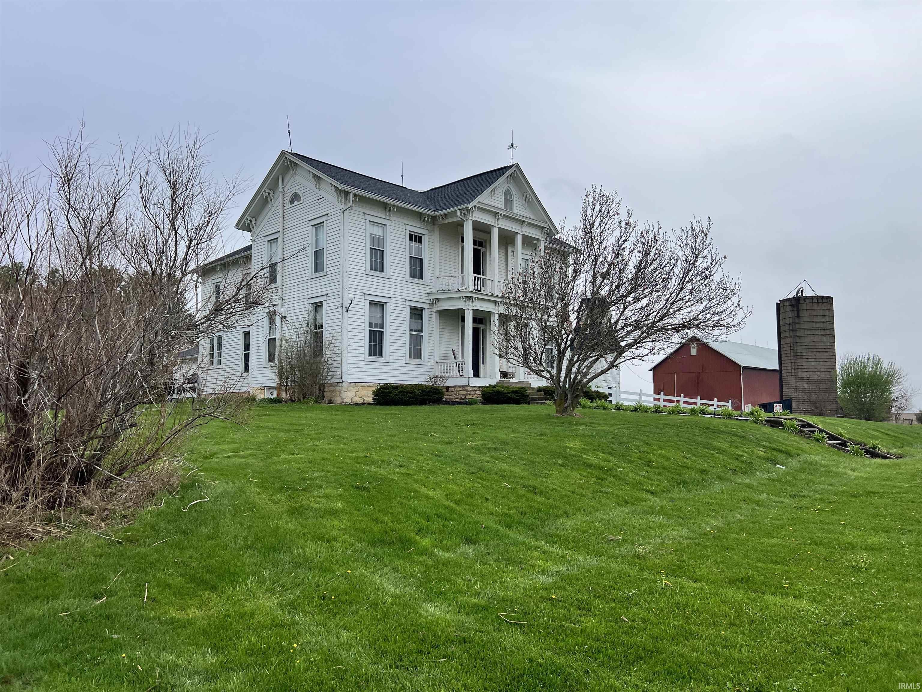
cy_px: 346
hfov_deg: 67.3
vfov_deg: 53.1
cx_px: 461
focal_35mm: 26
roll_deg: +0.1
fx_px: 693
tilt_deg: +4.4
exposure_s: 1/1724
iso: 50
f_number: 1.5
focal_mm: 5.7
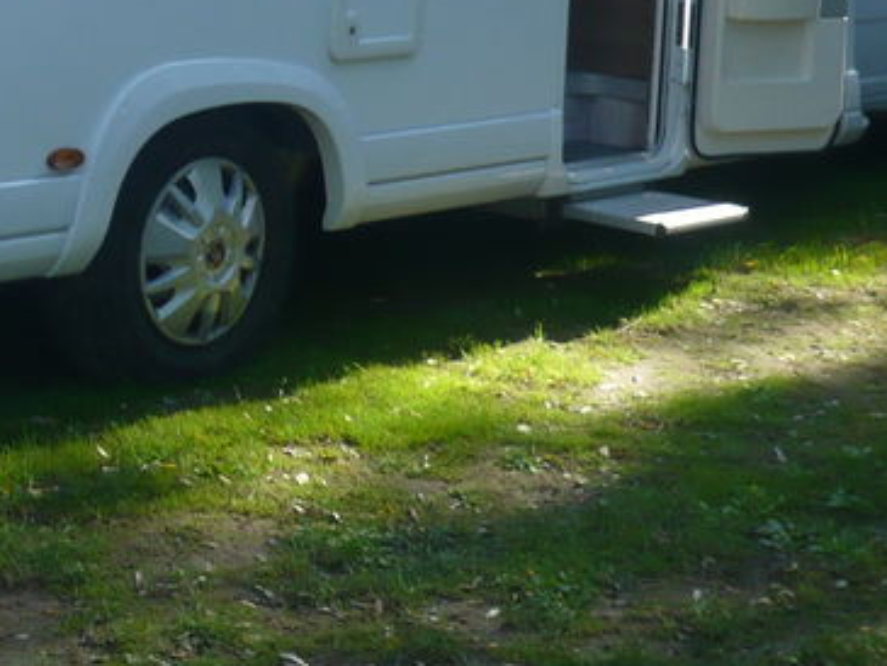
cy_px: -151
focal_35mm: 104
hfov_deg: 18.3
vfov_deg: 13.8
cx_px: -49
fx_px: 2666
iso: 100
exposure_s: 1/200
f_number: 3.2
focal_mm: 6.2
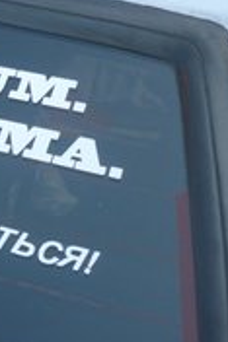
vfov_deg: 25.9
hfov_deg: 16.1
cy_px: 119
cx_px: -107
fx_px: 742
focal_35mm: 78
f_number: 2.8
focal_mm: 5.5
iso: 80
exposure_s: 1/250
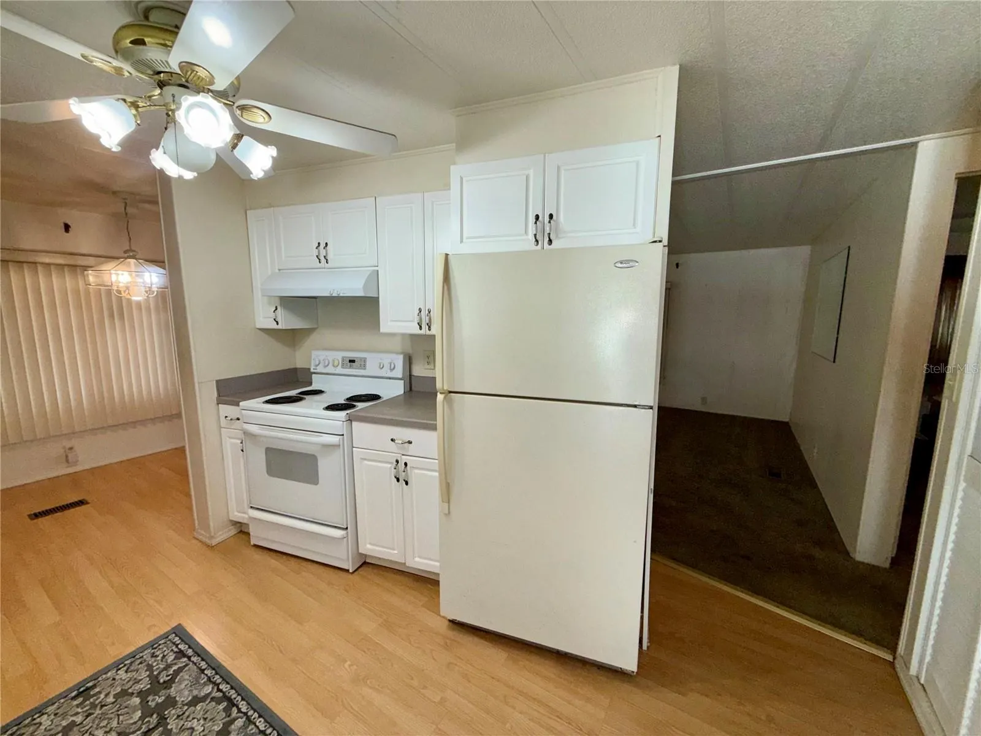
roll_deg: -1.2
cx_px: 490
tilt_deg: -9.4
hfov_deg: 102.1
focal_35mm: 14
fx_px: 397
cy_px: 368
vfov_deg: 85.7
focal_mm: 2.22
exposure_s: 1/122
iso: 64
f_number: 2.2
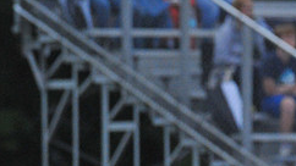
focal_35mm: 1153
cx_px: 157
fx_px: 9048
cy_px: 341
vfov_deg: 1.1
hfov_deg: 1.9
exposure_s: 1/200
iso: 6400
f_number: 11
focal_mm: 460
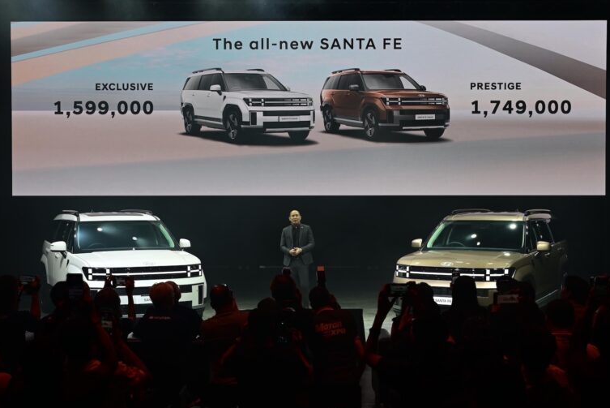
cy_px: 206
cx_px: 309
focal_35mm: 51
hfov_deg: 38.9
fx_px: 865
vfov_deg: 26.5
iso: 400
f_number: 8
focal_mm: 50
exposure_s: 1/80
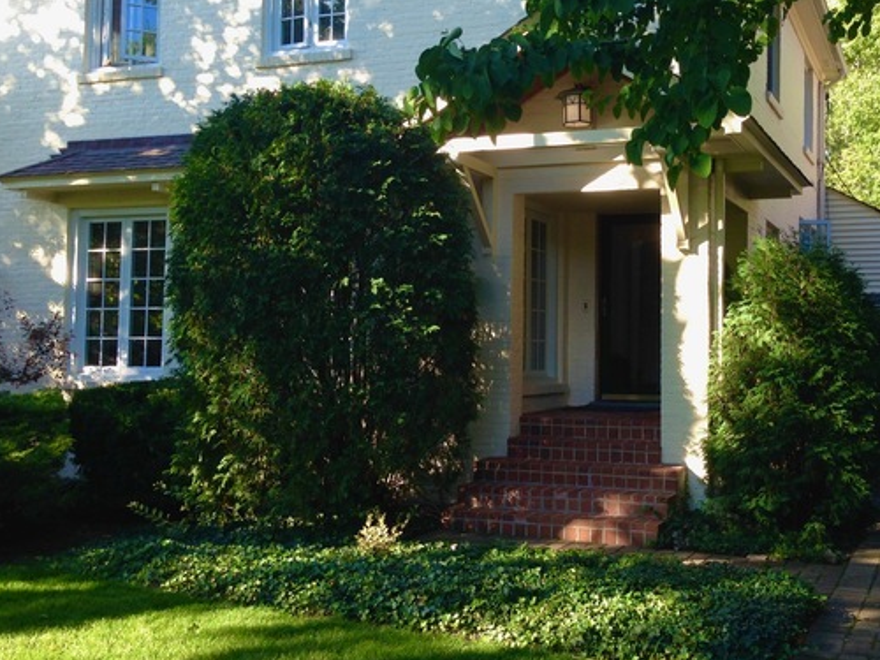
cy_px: 296
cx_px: 541
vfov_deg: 32.8
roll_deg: -0.7
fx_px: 1119
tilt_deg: +3.3
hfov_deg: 42.7
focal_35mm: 44
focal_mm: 4.12
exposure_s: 1/181
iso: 50
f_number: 2.4
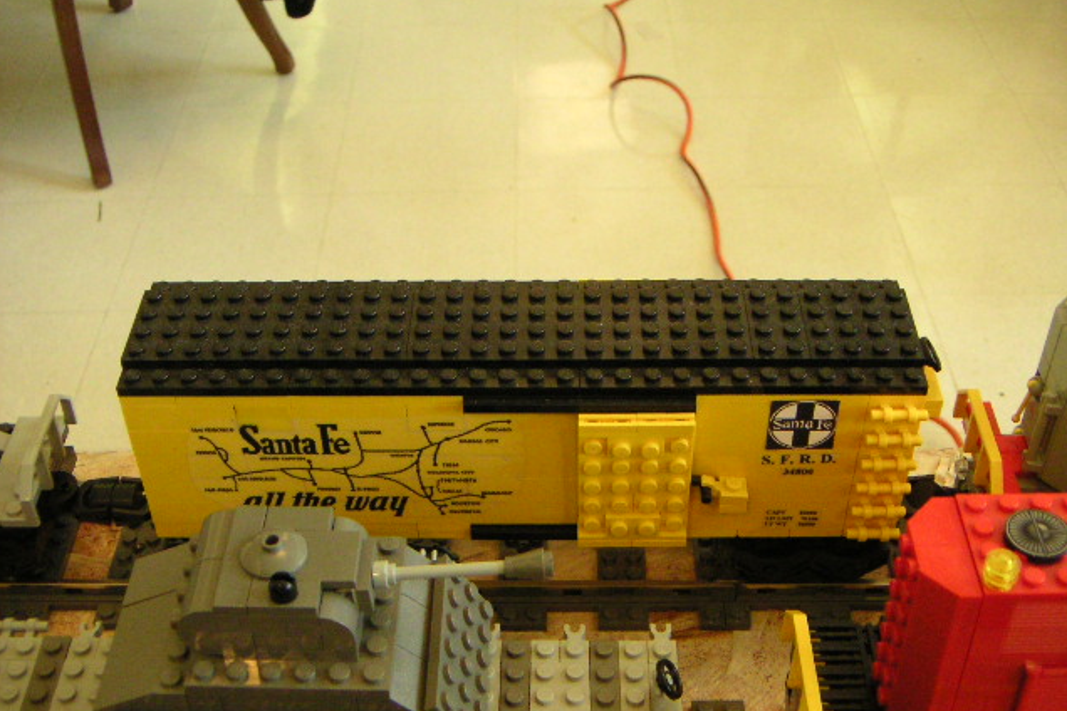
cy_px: 367
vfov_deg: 29.9
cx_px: 532
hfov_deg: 43.6
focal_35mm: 45
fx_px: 1334
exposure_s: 1/60
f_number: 2.9
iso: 400
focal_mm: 5.7
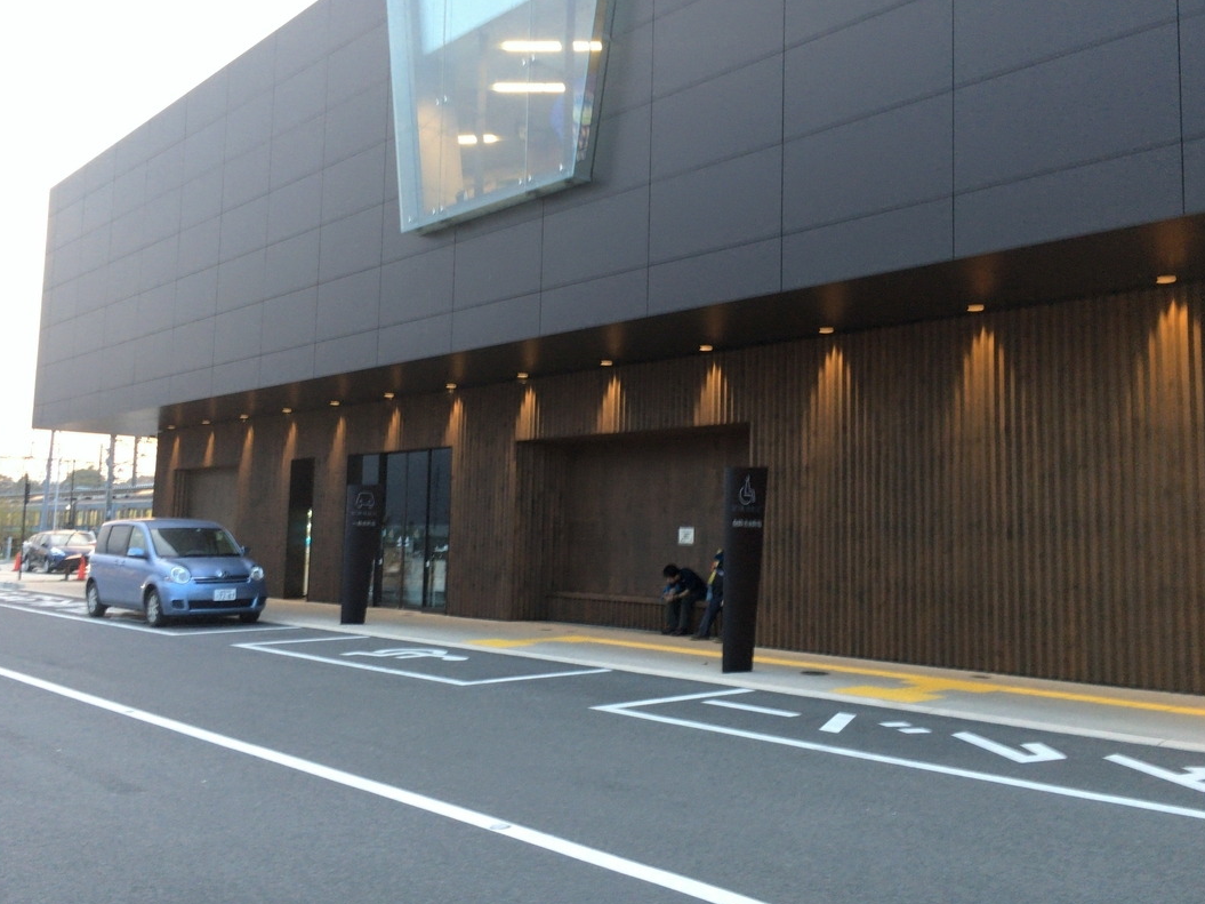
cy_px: 418
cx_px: 600
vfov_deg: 42.9
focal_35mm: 33
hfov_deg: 55.4
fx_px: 1149
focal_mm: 4.15
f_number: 2.2
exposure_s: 1/30
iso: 100
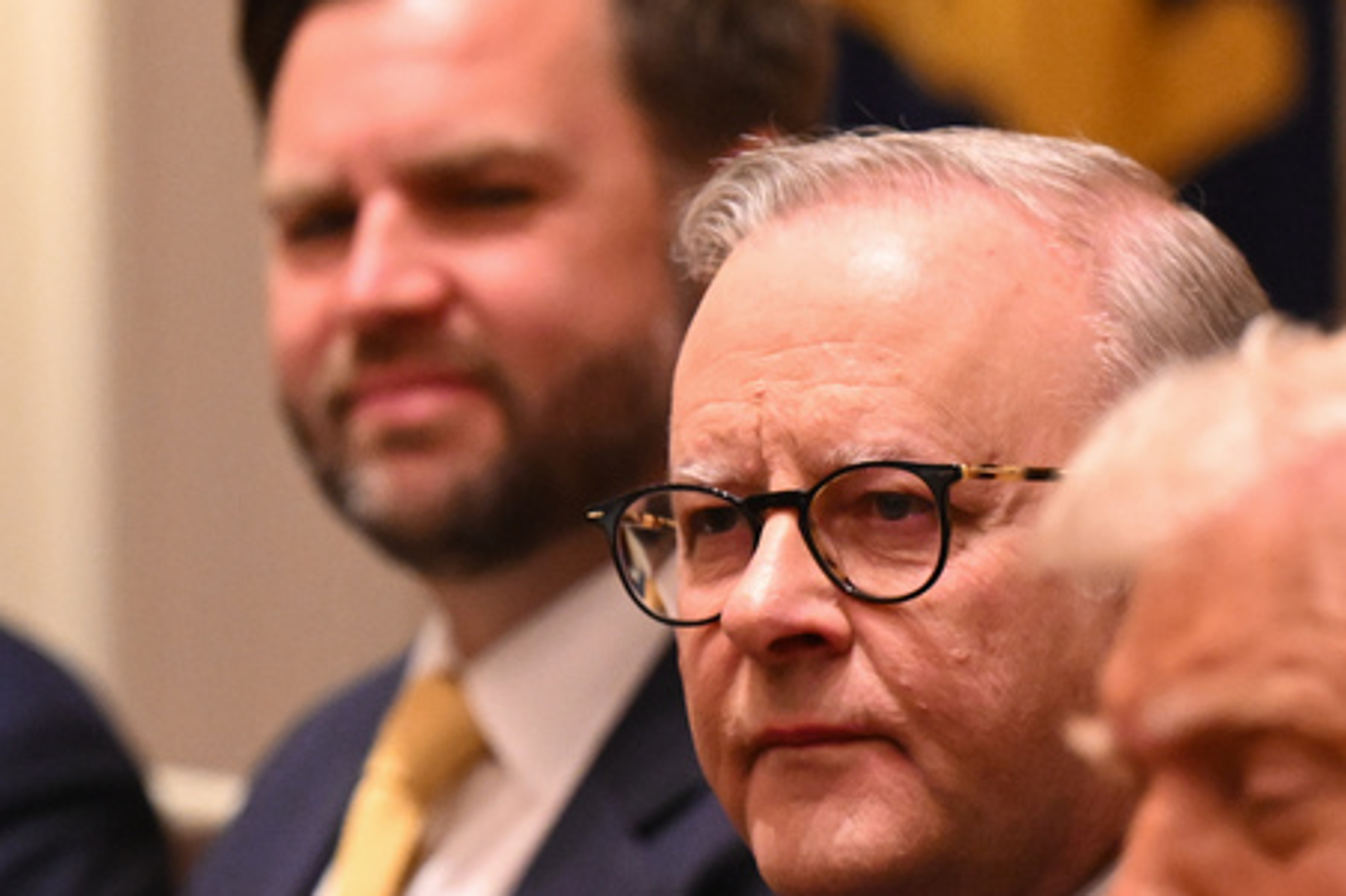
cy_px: 697
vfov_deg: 4.6
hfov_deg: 6.9
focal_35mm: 299
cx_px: 1334
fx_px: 11175
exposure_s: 1/200
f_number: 3.5
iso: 4000
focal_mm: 150
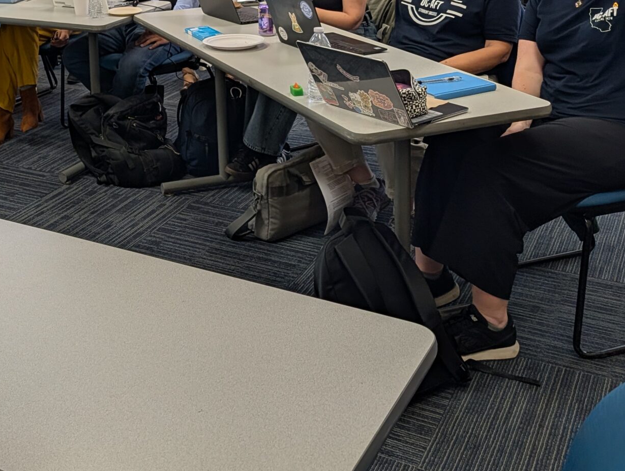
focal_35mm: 50
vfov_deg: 27.6
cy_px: 10
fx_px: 904
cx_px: 106
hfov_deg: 36.6
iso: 45
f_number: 1.68
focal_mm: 6.9
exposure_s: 1/120
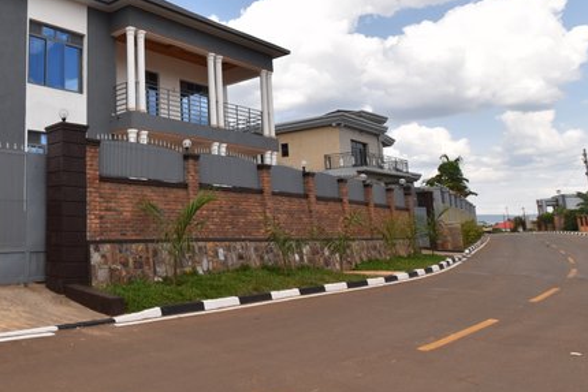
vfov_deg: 43.2
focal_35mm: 30
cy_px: 142
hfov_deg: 56.2
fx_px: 490
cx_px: 96
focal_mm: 10
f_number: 8
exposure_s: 1/200
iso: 100
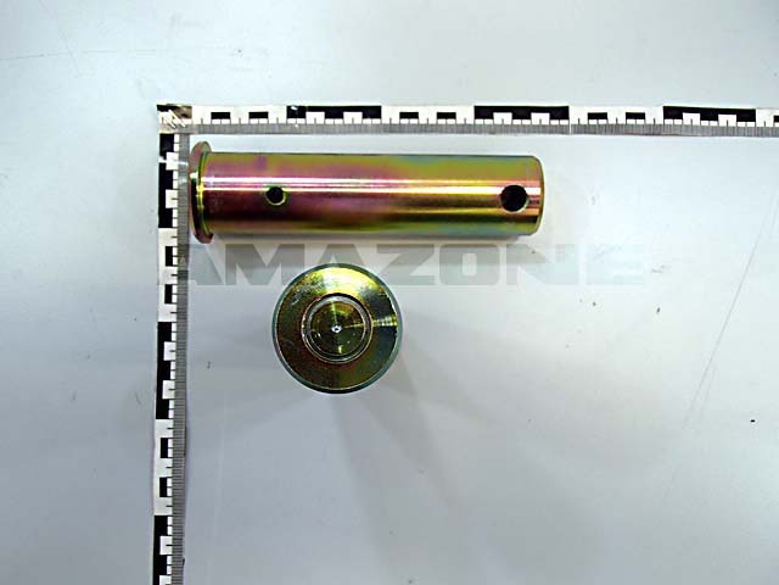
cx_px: 390
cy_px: 292
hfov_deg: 54.0
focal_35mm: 34
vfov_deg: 41.8
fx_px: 765
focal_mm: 6.07
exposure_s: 1/30
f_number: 4.4
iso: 200
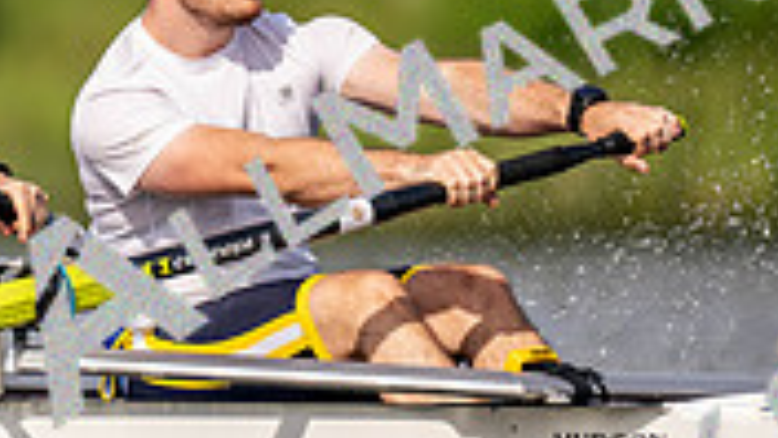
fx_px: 42662
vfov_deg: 0.6
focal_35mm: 2068
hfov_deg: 1.0
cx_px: -349
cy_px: 7
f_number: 4
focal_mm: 600
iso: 250
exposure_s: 1/2500
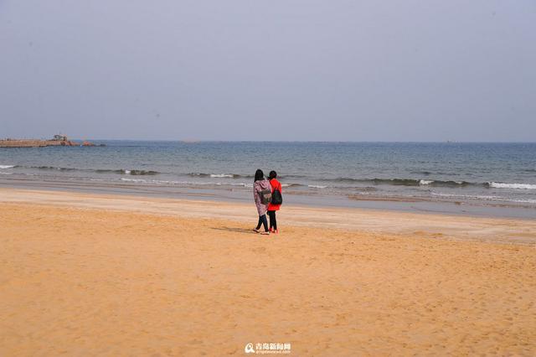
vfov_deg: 18.2
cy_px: 178
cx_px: 268
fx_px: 1116
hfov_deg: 27.0
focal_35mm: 75
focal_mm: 75
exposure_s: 1/500
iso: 200
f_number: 8
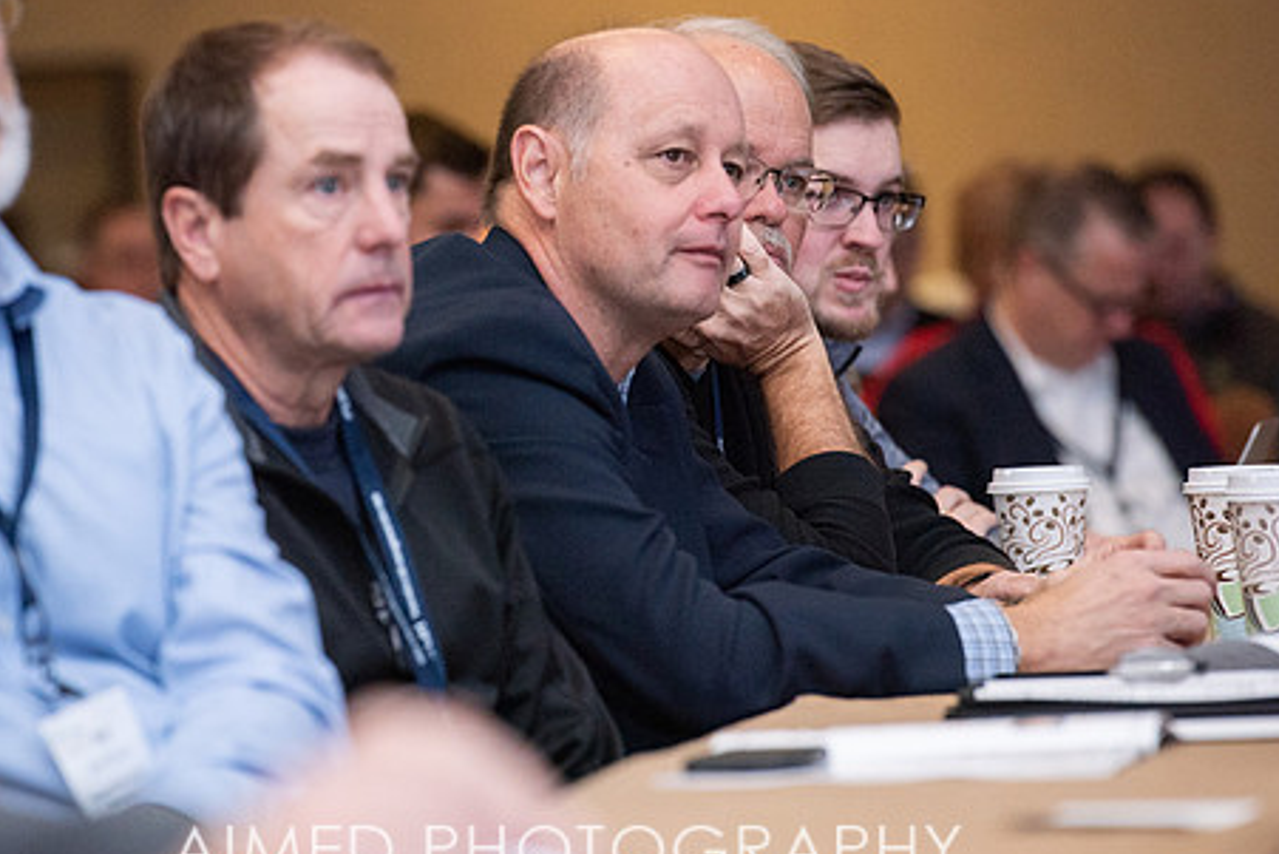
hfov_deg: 8.0
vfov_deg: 5.4
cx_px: 570
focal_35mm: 257
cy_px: 356
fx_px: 9133
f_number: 4.5
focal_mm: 200
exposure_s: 1/250
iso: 1600
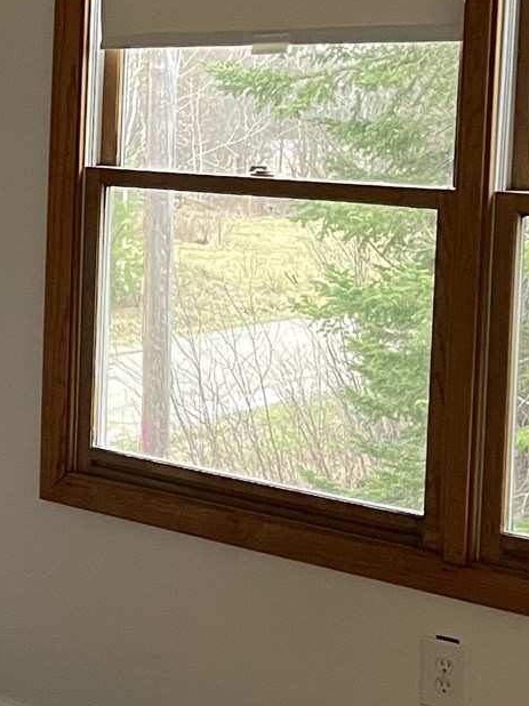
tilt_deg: -5.4
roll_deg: -1.1
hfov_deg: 13.7
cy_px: 241
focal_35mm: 97
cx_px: -406
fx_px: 1978
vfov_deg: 20.2
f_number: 1.6
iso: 320
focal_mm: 5.1
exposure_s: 1/60
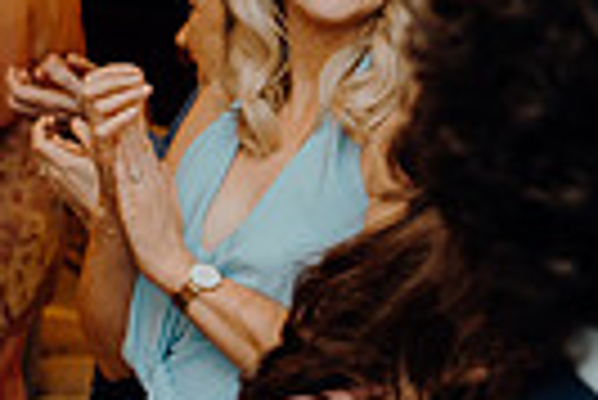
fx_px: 2611
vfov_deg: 8.8
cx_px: -679
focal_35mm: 157
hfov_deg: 11.5
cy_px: 200
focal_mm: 24
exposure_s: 1/200
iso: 1250
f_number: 2.8
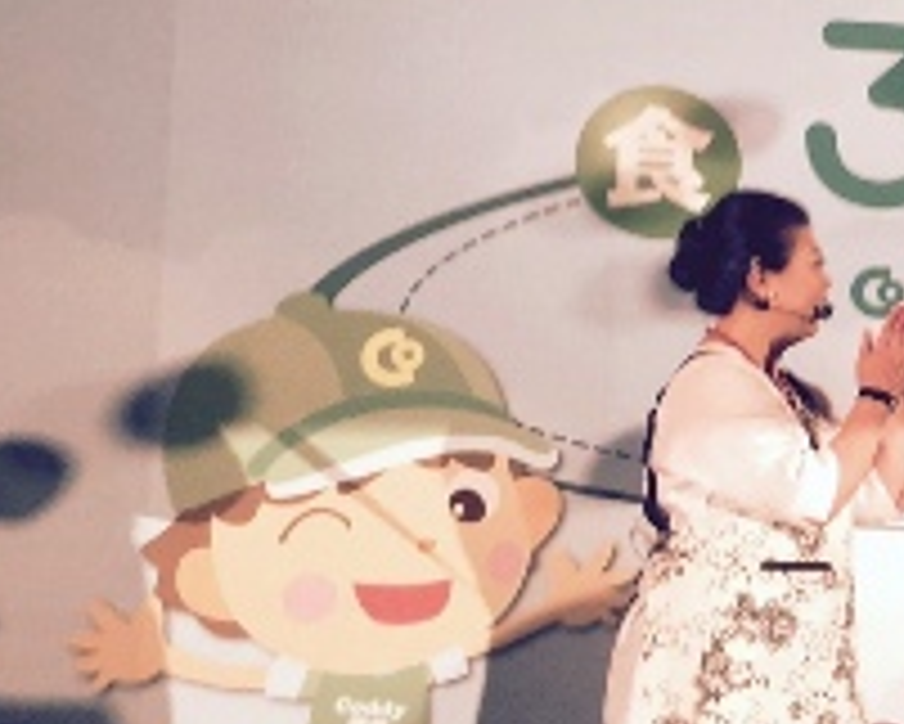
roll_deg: -1.1
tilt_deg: +5.9
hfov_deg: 18.6
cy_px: 310
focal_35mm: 90
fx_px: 2409
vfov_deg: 17.1
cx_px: 1390
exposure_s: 1/30
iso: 50
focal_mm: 4.15
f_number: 2.2
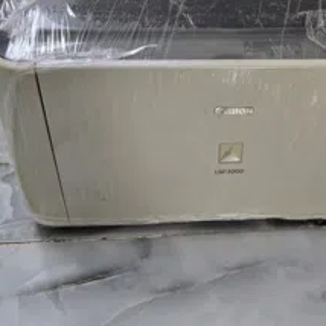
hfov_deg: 43.5
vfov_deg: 43.8
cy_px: 181
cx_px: 207
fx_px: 405
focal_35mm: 38
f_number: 1.7
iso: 200
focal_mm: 6.3
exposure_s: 1/100
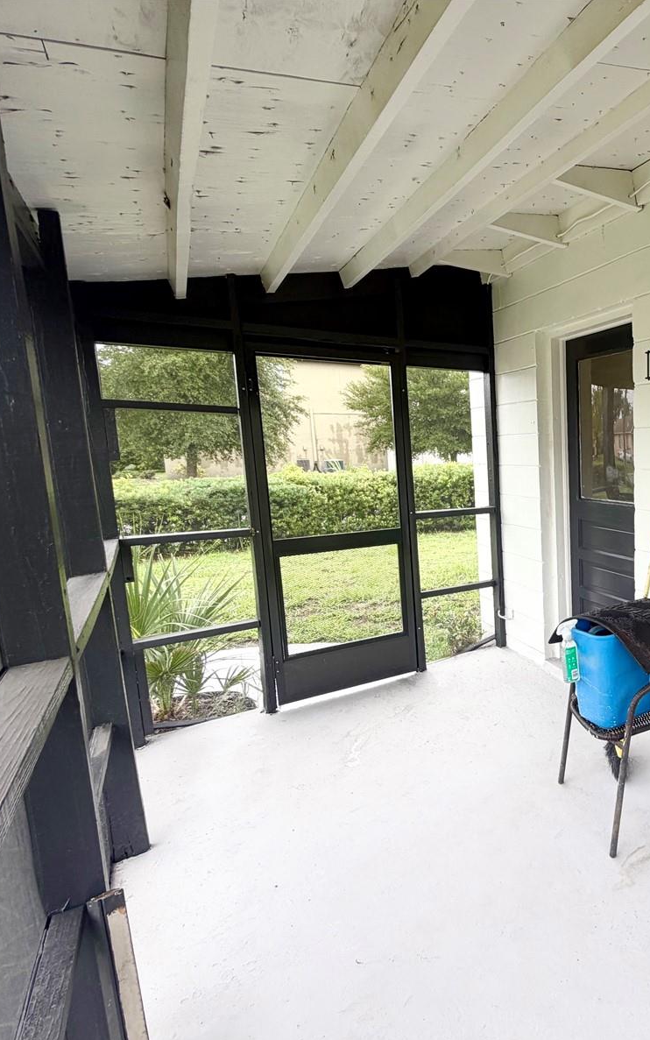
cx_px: 605
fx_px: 567
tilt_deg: -6.6
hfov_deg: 51.4
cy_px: 524
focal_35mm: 20
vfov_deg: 85.1
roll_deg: +1.4
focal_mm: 2.22
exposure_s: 1/139
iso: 40
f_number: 2.2
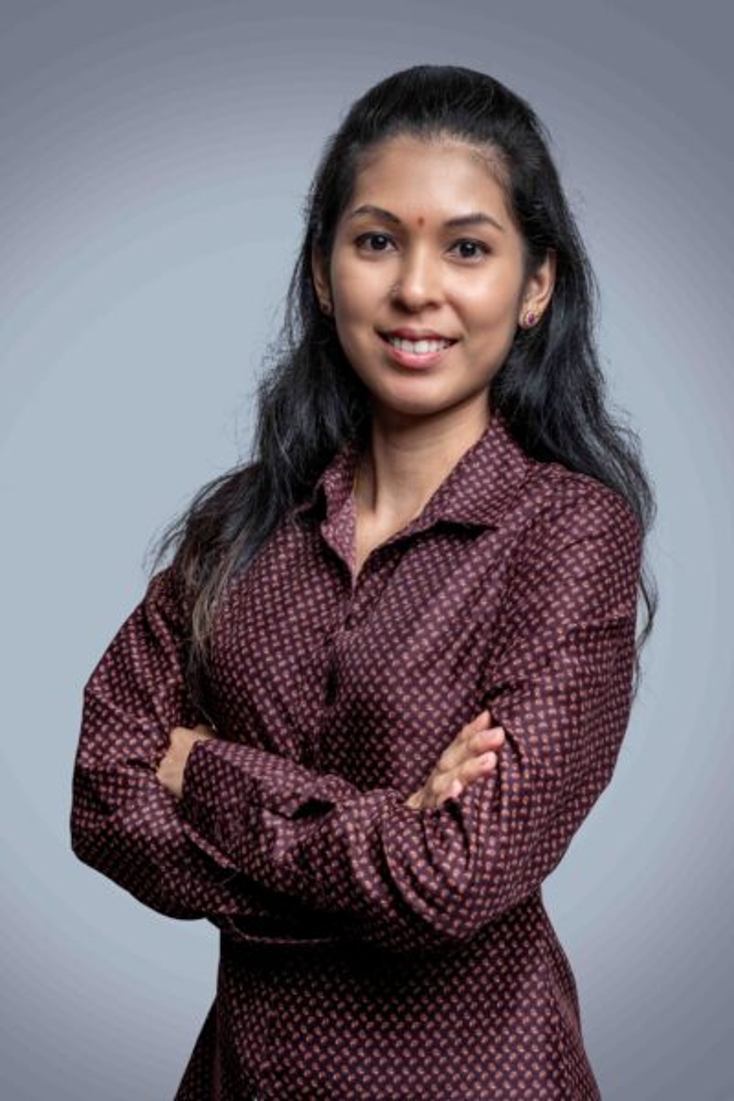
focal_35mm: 70
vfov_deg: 28.8
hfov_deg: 19.5
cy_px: 550
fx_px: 2141
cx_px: 367
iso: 200
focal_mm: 70
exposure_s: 1/200
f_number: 8
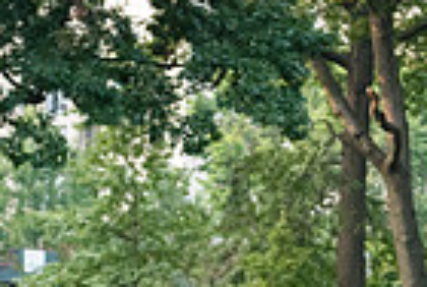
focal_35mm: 299
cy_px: 545
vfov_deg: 4.6
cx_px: 250
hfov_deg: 6.9
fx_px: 3554
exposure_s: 1/400
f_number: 3.5
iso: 2000
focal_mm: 58
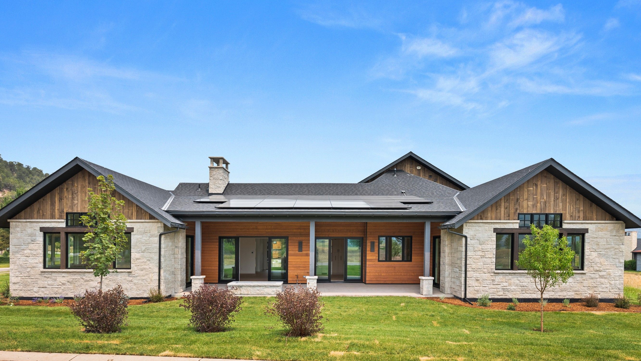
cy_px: 184
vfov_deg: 61.0
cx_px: 321
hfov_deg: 92.7
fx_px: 306
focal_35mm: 18
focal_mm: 17
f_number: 7.1
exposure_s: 1/160
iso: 640
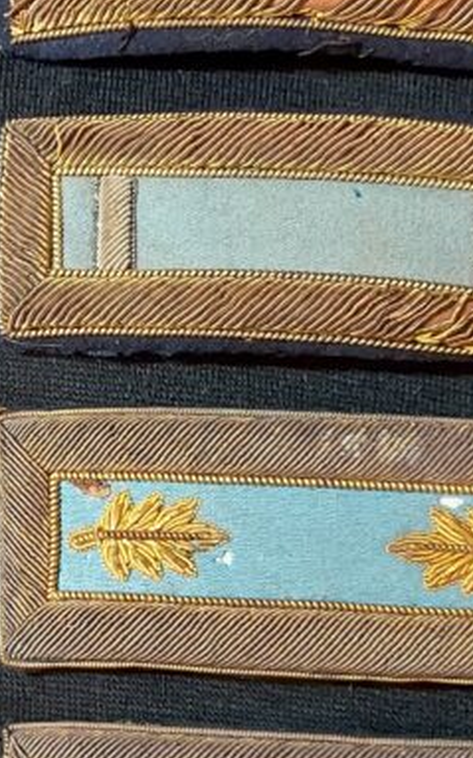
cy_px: 412
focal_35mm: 68
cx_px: -6
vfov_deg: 30.2
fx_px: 1404
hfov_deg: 18.6
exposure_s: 1/25
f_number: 1.8
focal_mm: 4.6
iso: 640
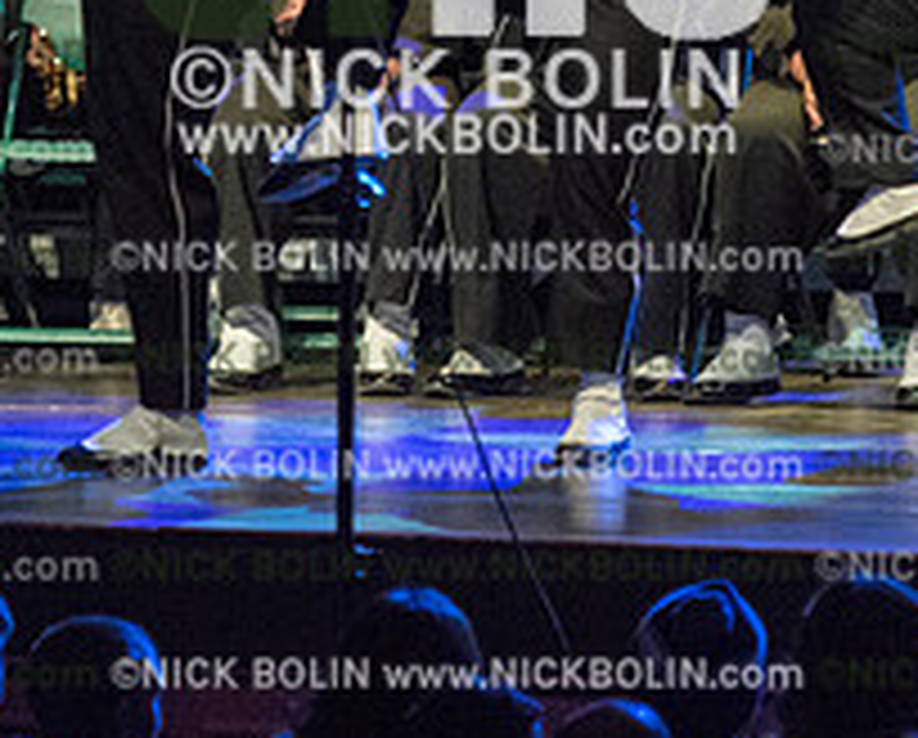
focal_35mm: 559
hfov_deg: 3.5
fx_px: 15217
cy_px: -58
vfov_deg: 2.8
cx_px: 454
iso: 8000
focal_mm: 210
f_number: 5.6
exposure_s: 1/400
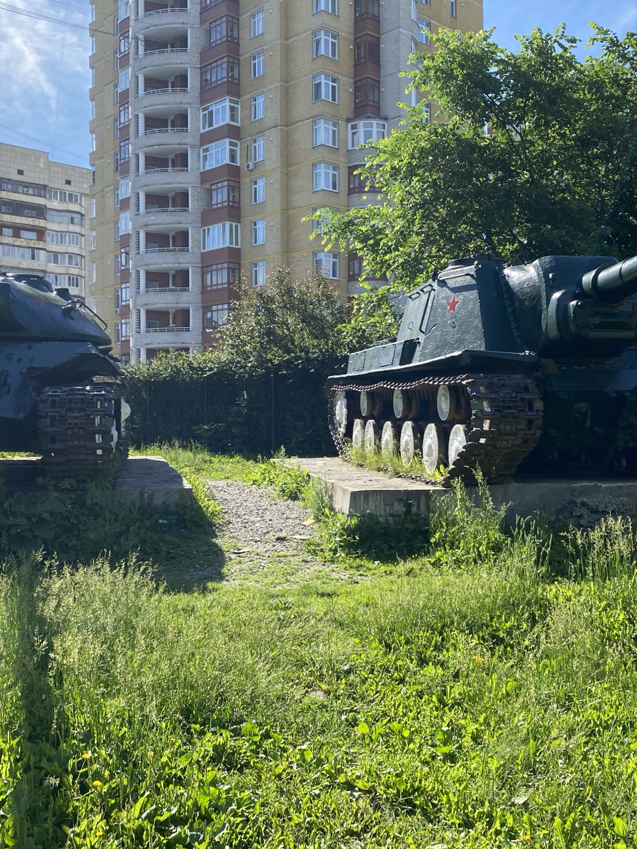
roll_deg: +1.2
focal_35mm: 37
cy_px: 407
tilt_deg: -1.2
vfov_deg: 50.1
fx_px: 908
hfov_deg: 38.7
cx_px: 316
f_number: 1.8
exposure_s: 1/1412
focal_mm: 4.25
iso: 32
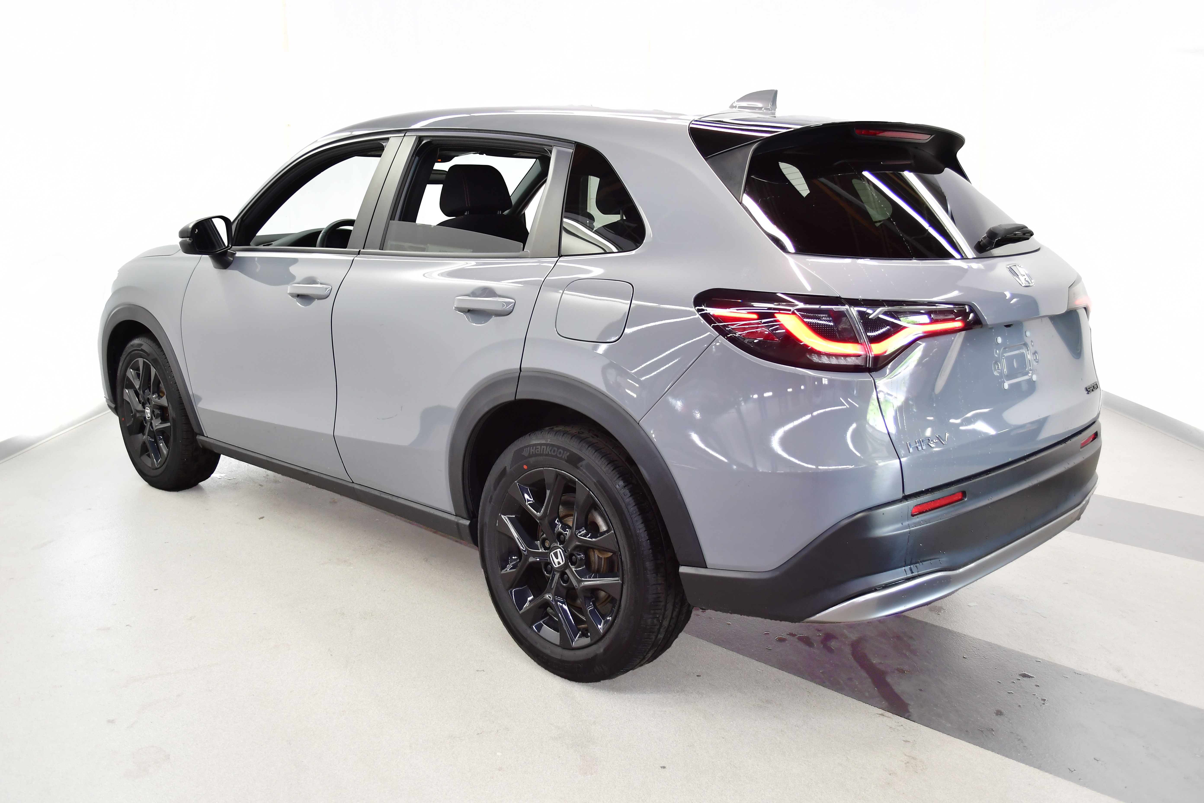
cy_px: 402
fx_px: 1104
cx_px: 602
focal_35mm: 33
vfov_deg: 40.0
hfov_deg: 57.2
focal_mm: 22
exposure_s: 1/40
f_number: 4
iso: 500
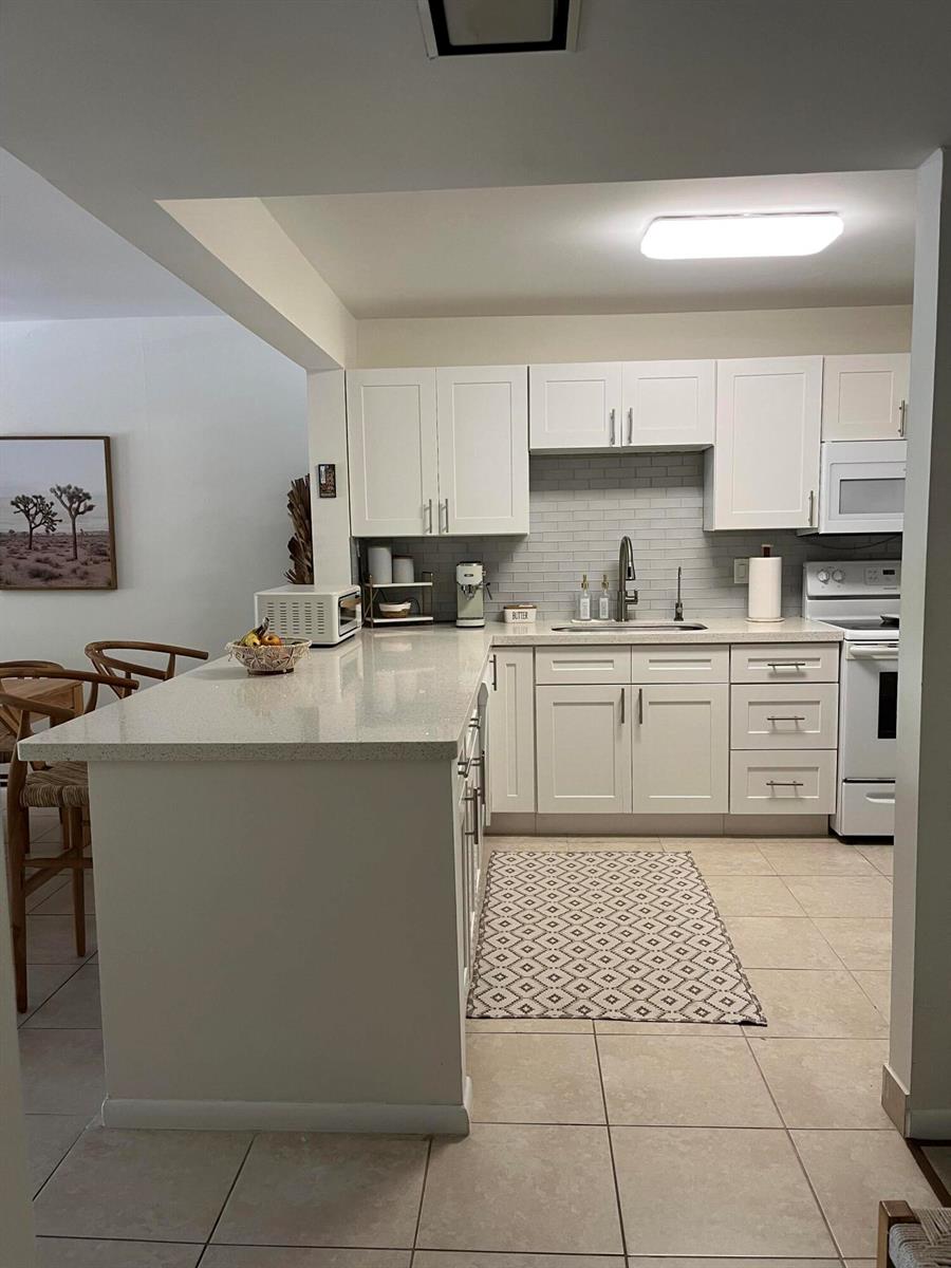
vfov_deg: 67.3
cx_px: 476
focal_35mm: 26
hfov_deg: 53.1
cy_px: 634
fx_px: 952
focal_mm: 5.1
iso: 80
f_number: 1.6
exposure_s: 1/60
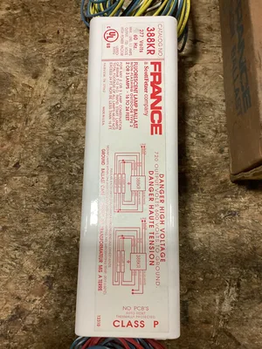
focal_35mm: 31
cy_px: 174
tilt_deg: -78.1
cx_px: 131
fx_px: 313
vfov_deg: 58.4
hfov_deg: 45.4
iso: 320
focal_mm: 3.3
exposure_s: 1/60
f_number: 2.4
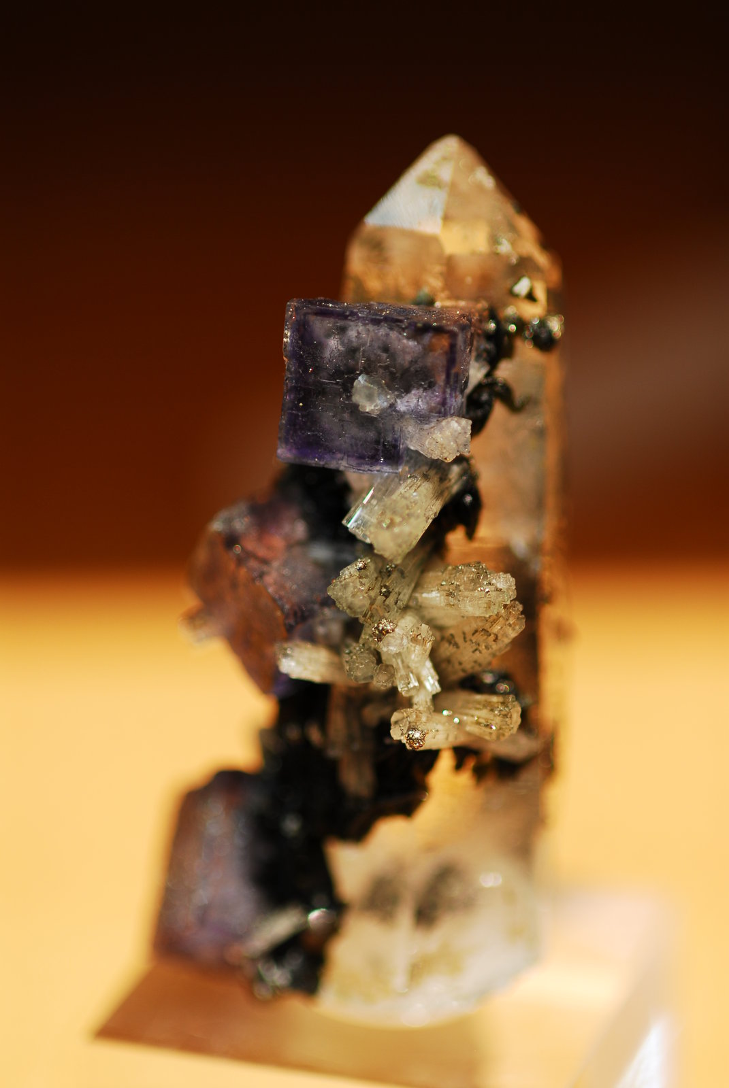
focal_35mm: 158
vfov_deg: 13.0
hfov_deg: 8.7
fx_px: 4770
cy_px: 544
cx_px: 364
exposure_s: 1/6
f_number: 3.5
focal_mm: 105
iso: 100
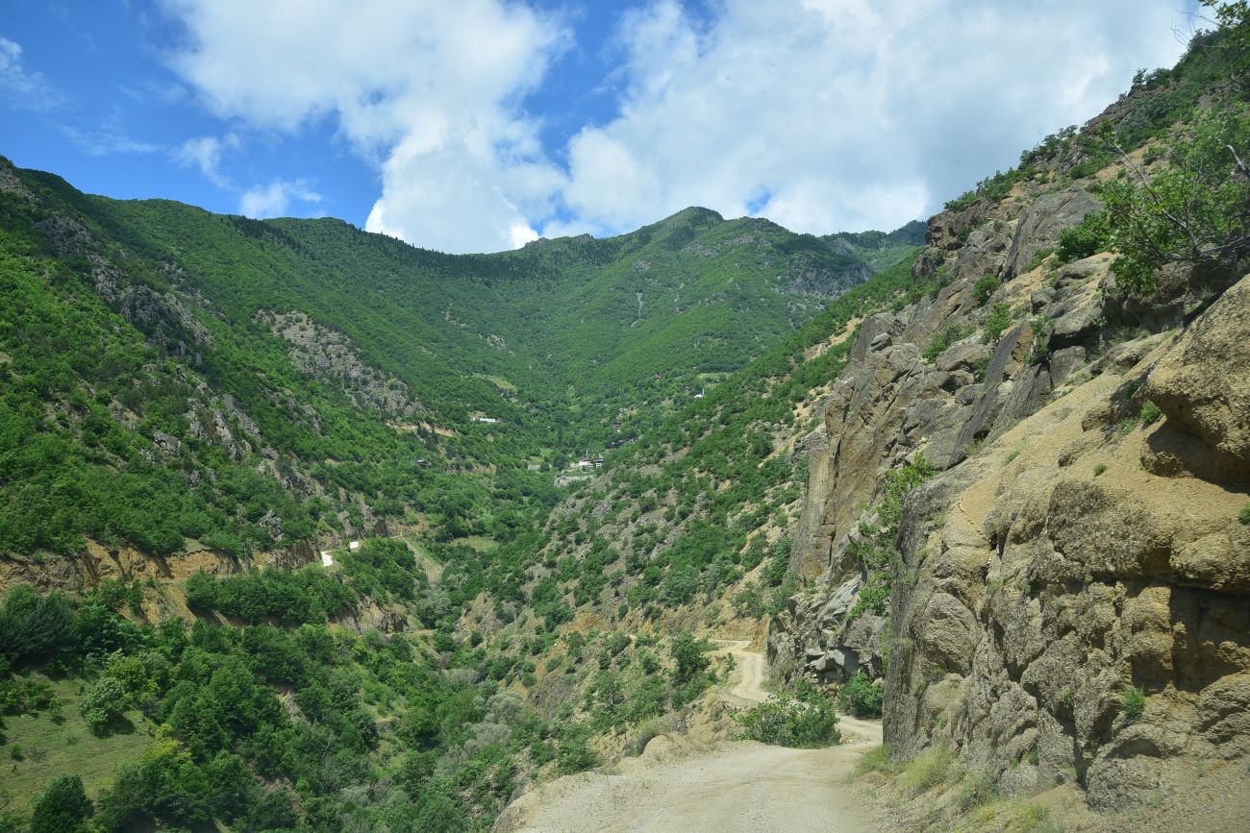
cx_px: 625
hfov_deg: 58.7
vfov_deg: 41.1
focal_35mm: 32
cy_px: 416
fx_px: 1111
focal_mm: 32
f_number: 18
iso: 320
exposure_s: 1/125
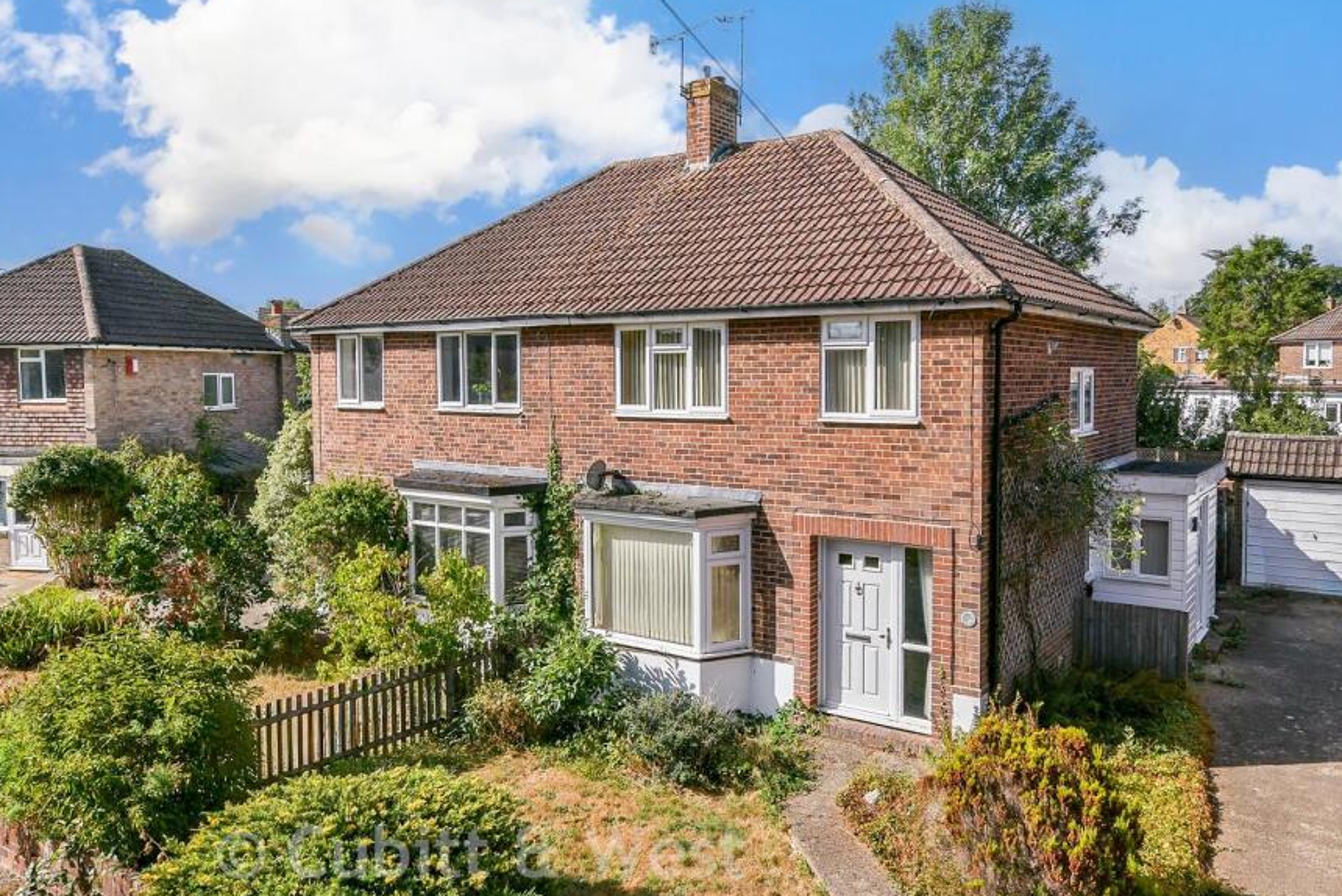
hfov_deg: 71.3
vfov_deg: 51.3
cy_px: 488
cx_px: 735
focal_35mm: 25
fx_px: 932
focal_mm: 14
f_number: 11
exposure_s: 1/250
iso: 250
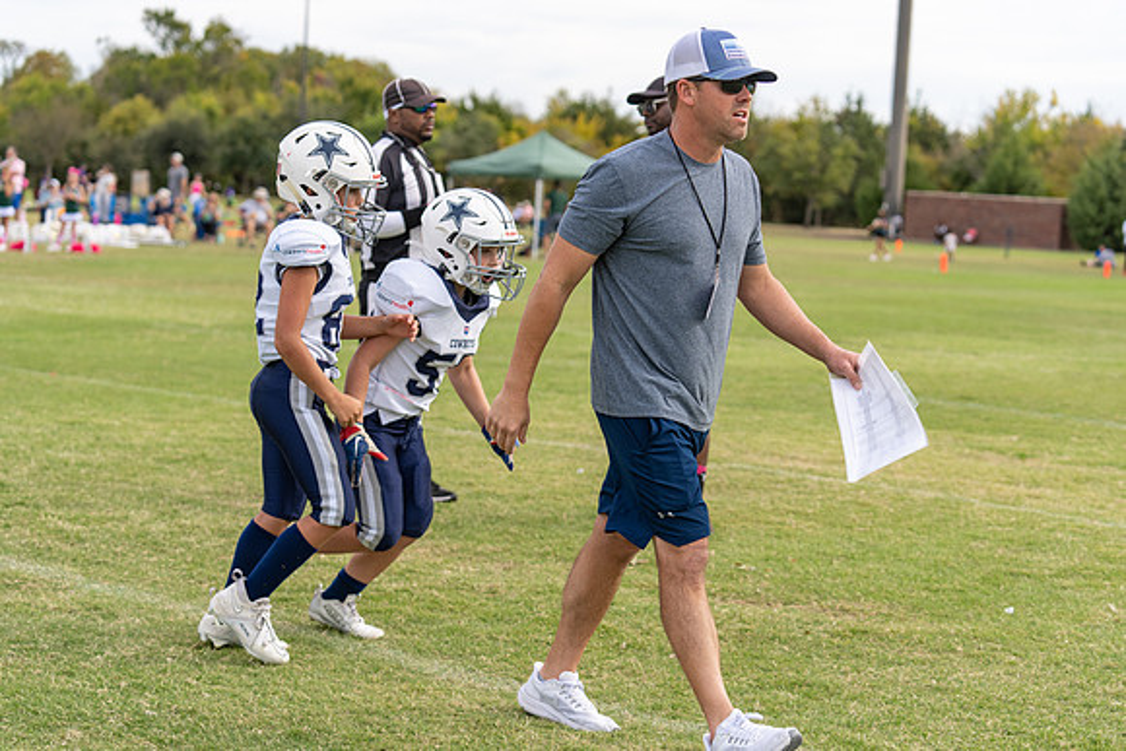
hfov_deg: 28.8
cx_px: 563
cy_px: 376
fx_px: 2190
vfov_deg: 19.5
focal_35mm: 70
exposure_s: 1/1250
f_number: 3.5
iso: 250
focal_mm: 70
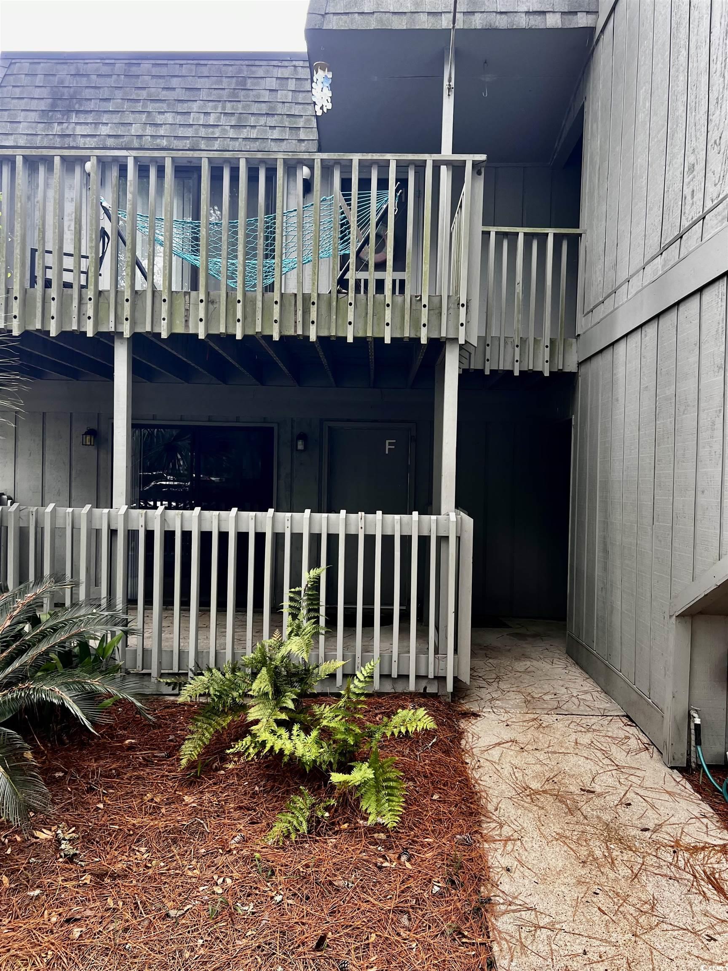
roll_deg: -0.9
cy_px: 486
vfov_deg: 67.3
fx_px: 729
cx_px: 364
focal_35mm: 26
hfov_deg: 53.1
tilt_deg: -0.9
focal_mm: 5.7
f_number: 1.5
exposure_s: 1/121
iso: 50
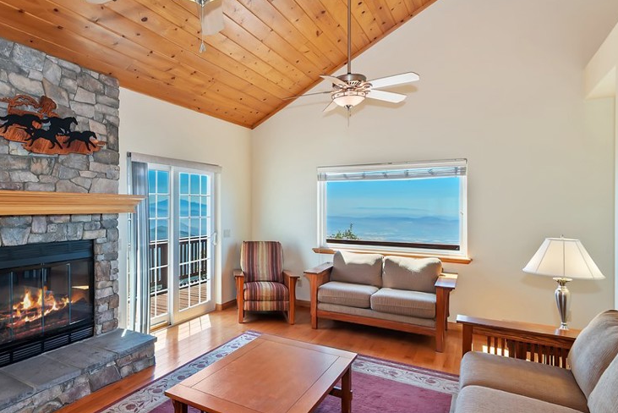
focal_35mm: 21
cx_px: 201
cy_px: 204
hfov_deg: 78.3
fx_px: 361
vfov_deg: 59.5
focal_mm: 10
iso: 200
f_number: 8
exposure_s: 1/30
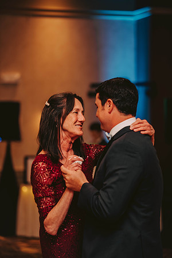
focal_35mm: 130
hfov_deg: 10.5
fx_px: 932
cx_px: 86
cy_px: 129
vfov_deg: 15.8
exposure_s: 1/60
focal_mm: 130
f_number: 2.8
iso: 800
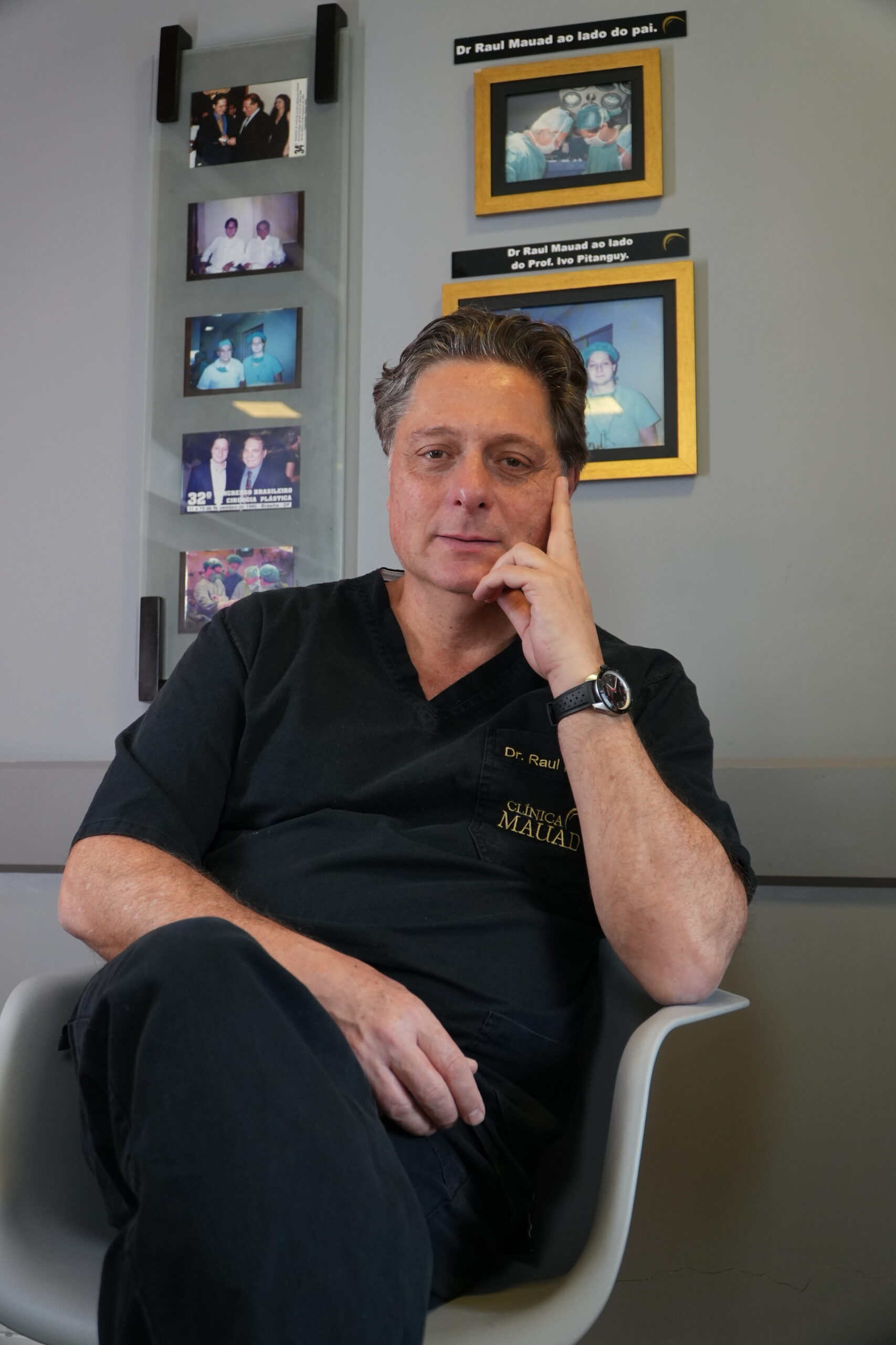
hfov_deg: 34.2
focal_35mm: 39
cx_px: 448
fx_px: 1456
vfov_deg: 49.6
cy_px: 672
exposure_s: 1/100
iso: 1000
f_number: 4
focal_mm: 26
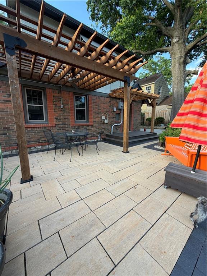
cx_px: 104
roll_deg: +1.0
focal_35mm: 14
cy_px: 138
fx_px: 112
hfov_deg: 85.7
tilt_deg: -7.8
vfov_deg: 102.1
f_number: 2.2
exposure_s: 1/128
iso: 40
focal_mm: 2.22
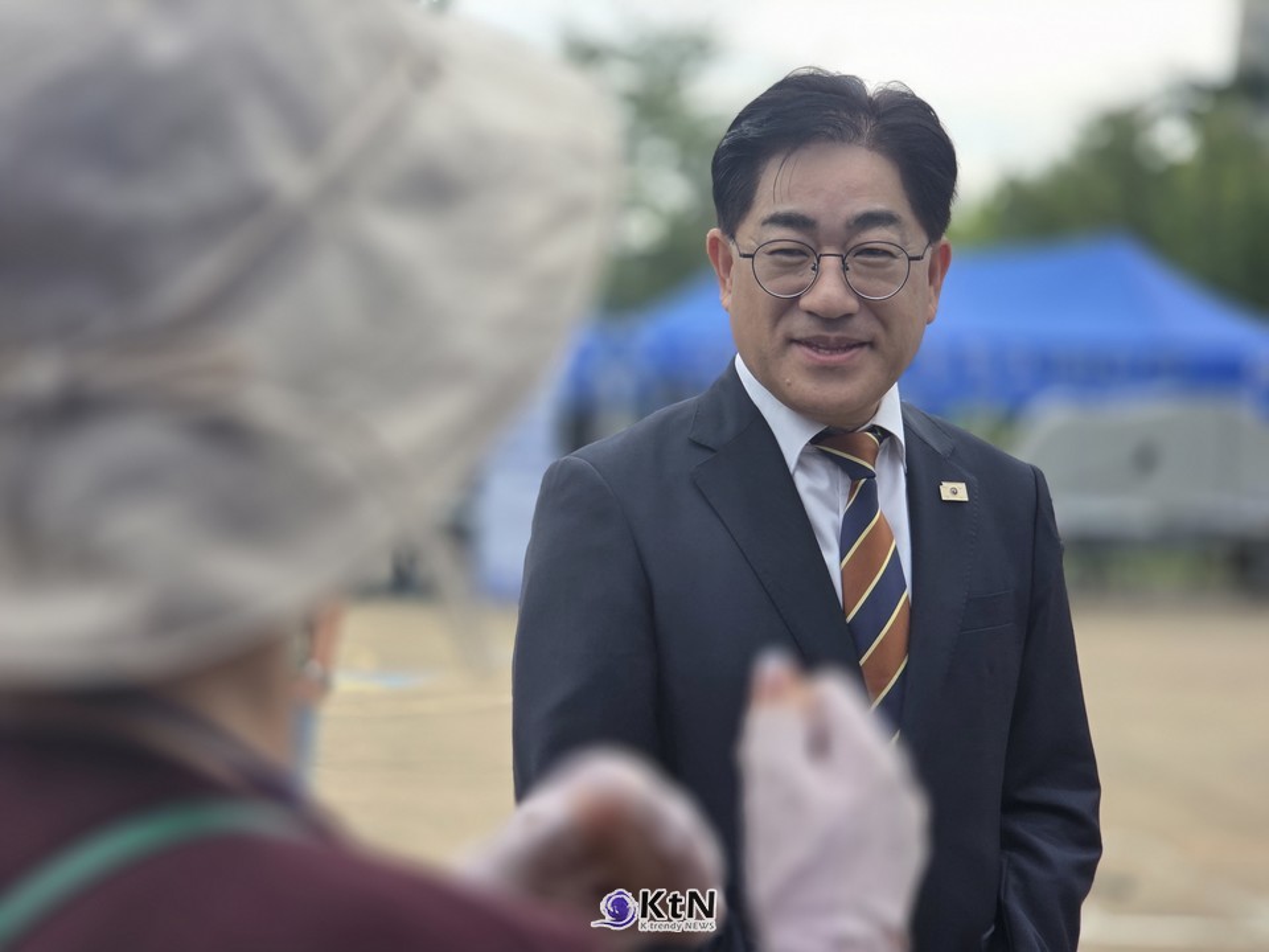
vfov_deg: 21.3
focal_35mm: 69
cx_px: 634
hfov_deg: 28.2
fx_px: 2529
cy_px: 476
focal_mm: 7
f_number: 2.4
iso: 64
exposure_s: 1/719
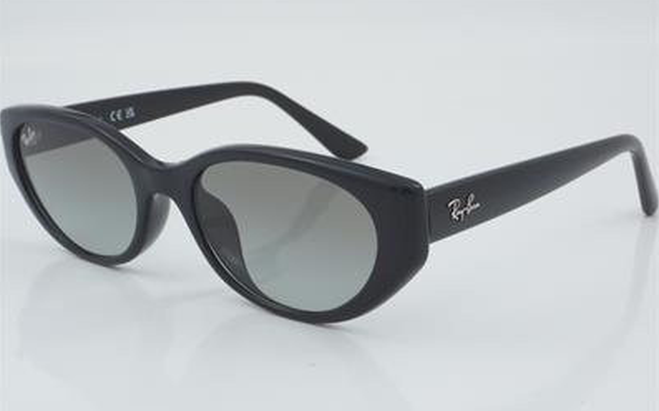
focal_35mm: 77
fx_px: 1383
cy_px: 210
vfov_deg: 16.9
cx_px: 329
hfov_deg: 26.8
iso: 100
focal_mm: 50
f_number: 32
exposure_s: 1/3
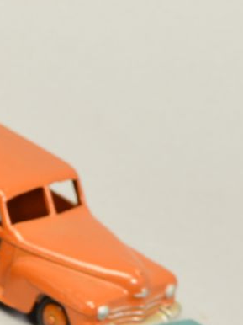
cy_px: 471
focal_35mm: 303
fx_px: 2841
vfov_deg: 6.5
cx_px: -428
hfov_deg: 4.7
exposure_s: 1/100
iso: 100
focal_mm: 45
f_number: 13
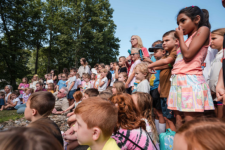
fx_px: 127
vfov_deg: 61.2
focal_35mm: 20
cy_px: 74
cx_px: 110
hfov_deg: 83.1
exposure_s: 1/250
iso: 125
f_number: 5.6
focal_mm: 19
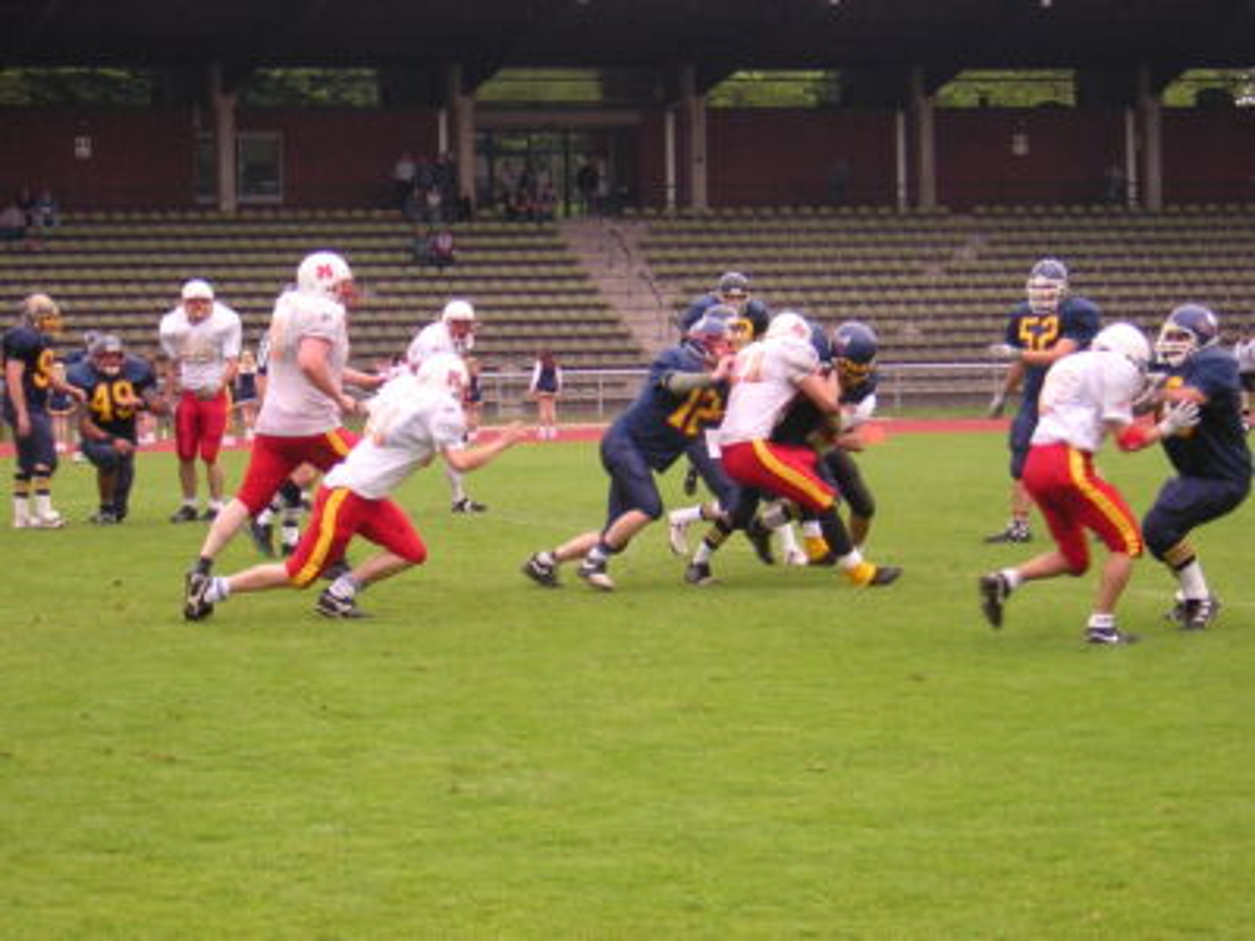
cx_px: 628
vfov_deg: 13.7
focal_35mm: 108
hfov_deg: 18.2
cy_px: 470
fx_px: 3916
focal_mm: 14.1
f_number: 4.7
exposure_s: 1/230
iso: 200
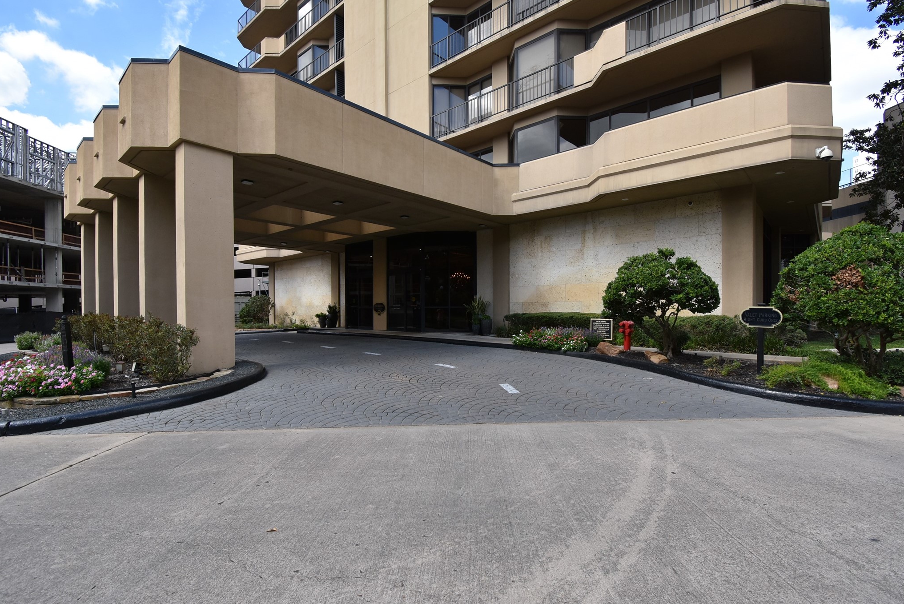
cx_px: 456
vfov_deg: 73.8
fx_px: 402
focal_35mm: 16
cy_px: 315
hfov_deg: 96.7
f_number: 8
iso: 320
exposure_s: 1/500
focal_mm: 10
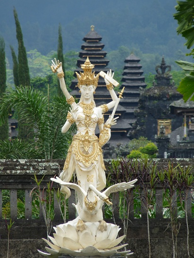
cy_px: 129
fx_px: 3094
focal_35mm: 414
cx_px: 97
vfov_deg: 4.8
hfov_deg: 3.6
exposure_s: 1/250
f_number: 5.6
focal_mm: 73.6
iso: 100
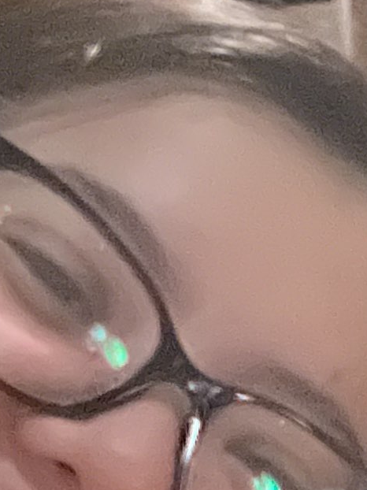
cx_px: 645
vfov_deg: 11.7
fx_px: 2108
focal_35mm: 149
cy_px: 1030
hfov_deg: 9.5
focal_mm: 2.71
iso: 3200
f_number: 2.2
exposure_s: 1/15
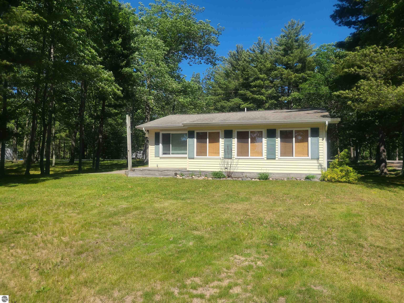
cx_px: 202
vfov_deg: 53.1
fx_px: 303
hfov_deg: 67.3
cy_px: 152
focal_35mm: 26
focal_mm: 5.4
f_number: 1.8
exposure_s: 1/2890
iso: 40
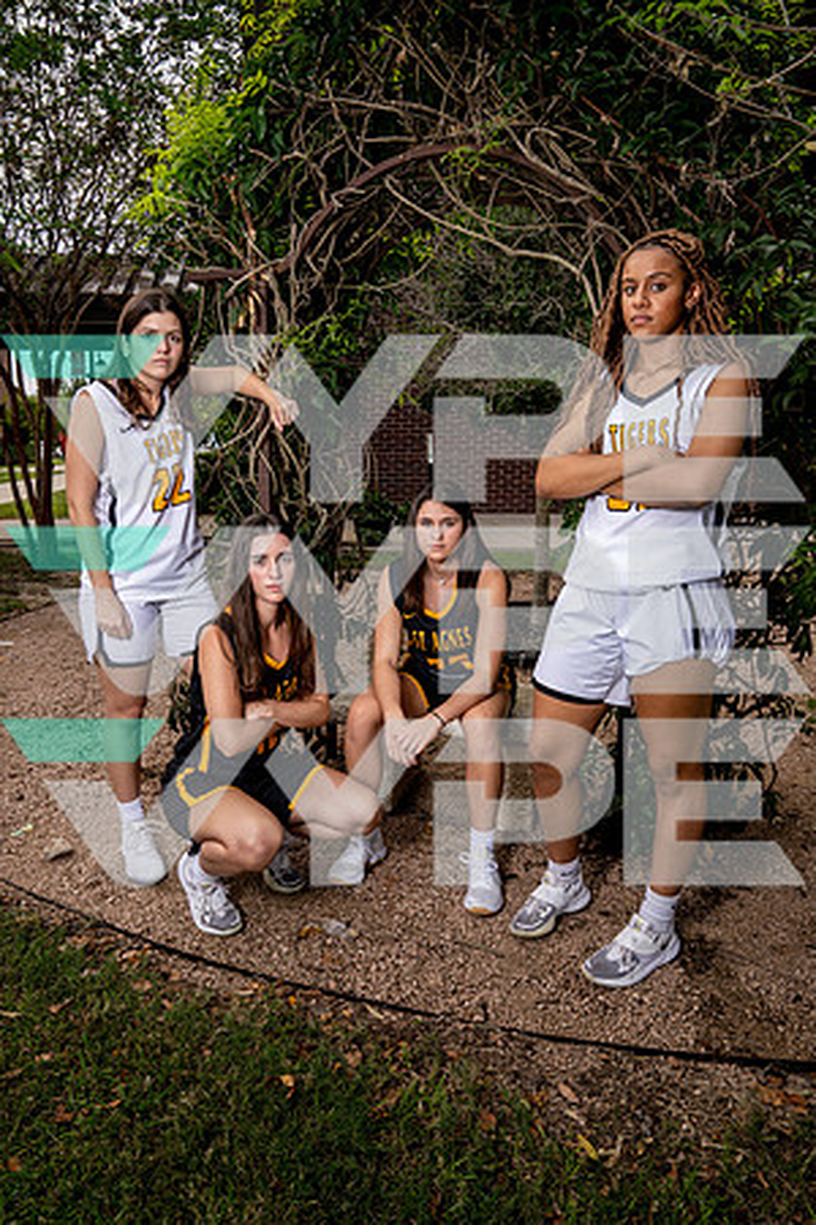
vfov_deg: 73.7
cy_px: 612
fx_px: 816
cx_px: 408
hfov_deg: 53.1
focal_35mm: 24
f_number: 7.1
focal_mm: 24
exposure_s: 1/250
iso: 320
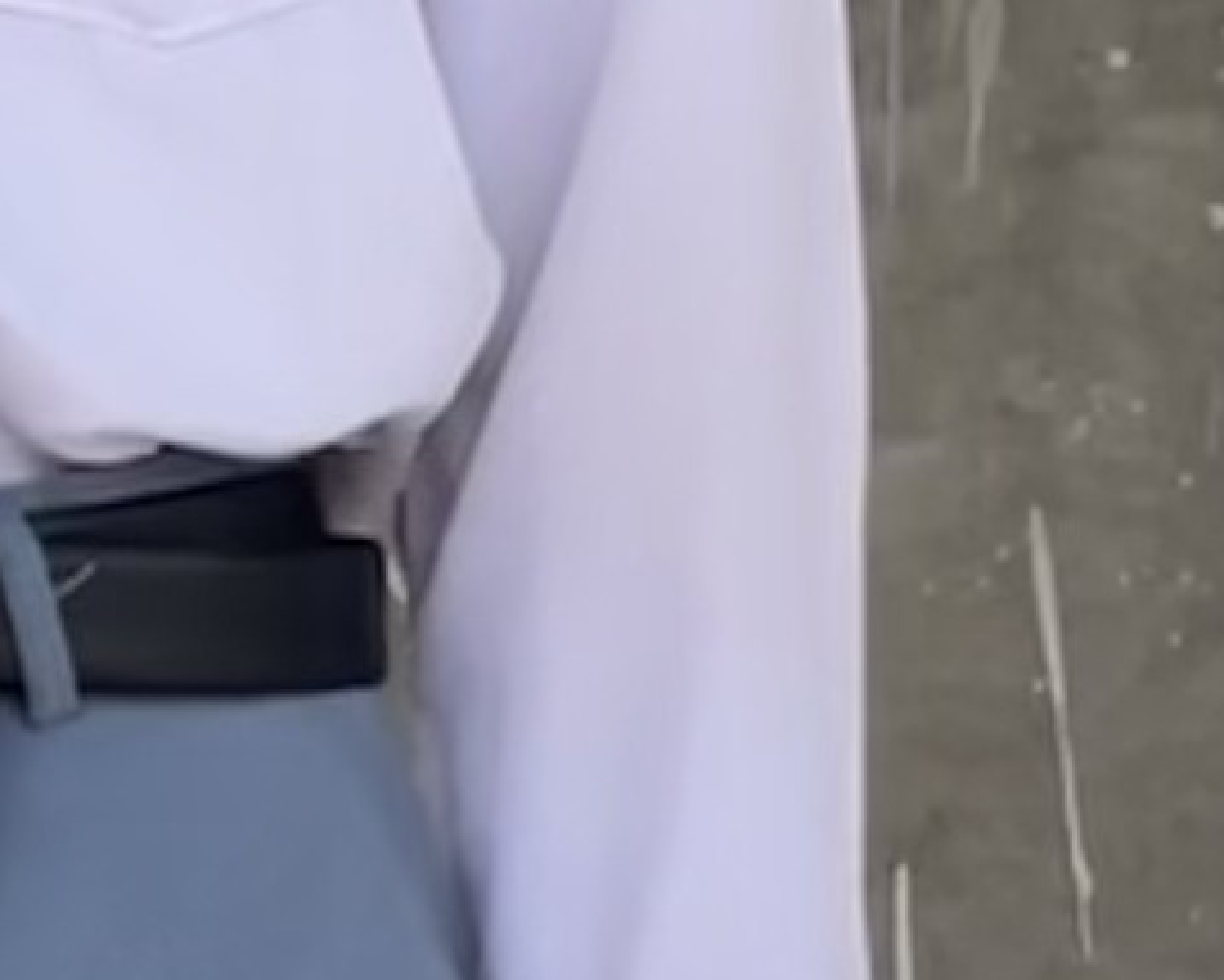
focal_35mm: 636
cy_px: -967
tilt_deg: +4.4
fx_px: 23044
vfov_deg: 2.4
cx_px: -3731
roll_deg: -0.7
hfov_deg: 2.9
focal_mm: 9
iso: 32
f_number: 2.8
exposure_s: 1/109
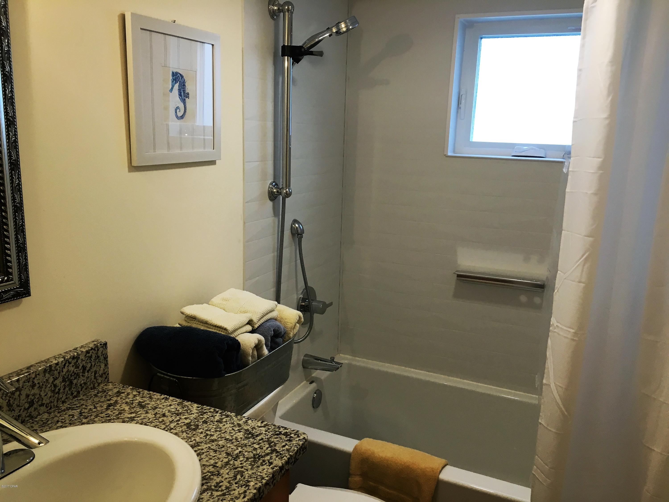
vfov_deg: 48.2
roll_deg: -1.6
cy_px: 251
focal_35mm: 29
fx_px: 560
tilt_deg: -11.4
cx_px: 334
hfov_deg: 61.7
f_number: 2.2
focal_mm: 4.15
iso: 32
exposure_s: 1/30
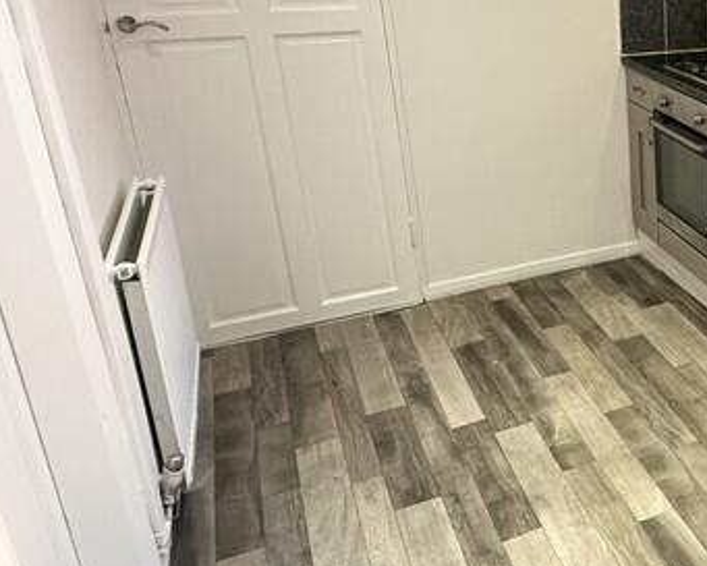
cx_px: 846
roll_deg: -2.0
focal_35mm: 41
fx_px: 858
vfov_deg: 36.2
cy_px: 195
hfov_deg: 35.4
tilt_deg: -18.6
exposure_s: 1/100
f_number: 2.2
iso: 160
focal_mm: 2.22
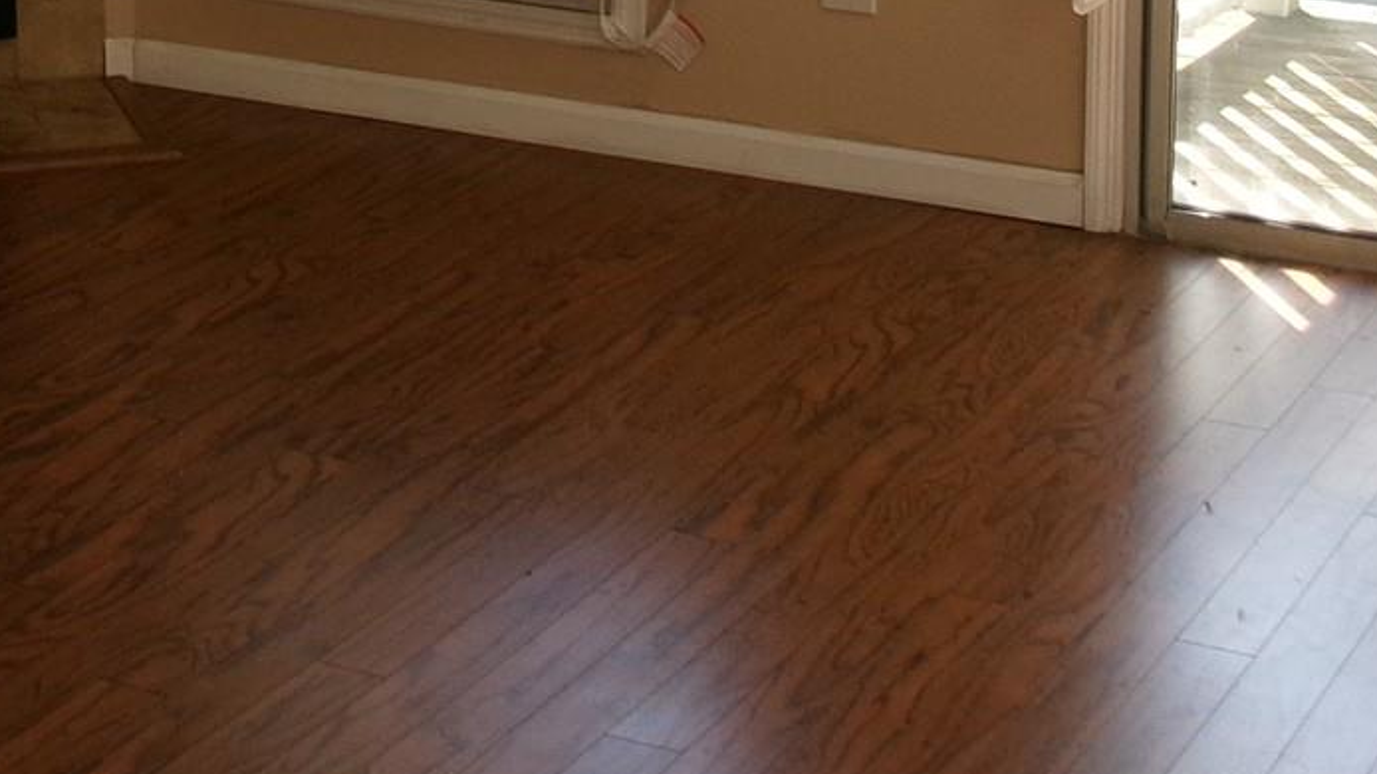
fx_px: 3285
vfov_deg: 12.7
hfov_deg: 23.6
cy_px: -435
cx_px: 452
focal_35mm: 90
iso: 100
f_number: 3.9
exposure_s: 1/100
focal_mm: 5.1
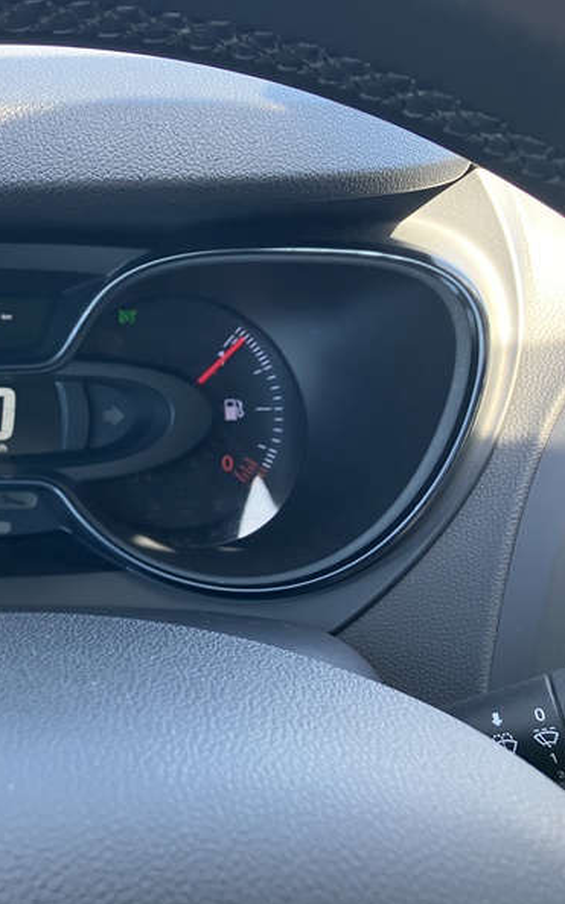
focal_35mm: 40
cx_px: -8
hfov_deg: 29.7
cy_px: 455
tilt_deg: -26.1
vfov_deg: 49.3
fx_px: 986
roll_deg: -0.2
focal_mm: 3.99
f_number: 1.8
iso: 80
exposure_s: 1/91
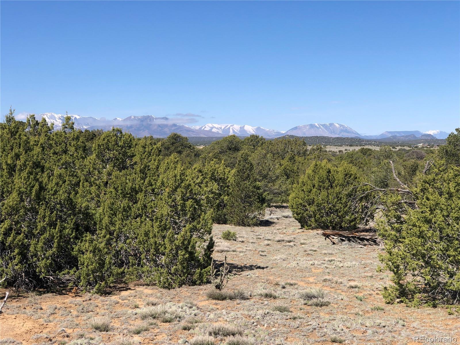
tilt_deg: -3.9
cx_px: 230
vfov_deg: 25.7
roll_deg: +0.4
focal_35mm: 57
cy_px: 172
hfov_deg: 33.8
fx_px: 757
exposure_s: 1/857
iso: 20
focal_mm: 6.6
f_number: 2.8
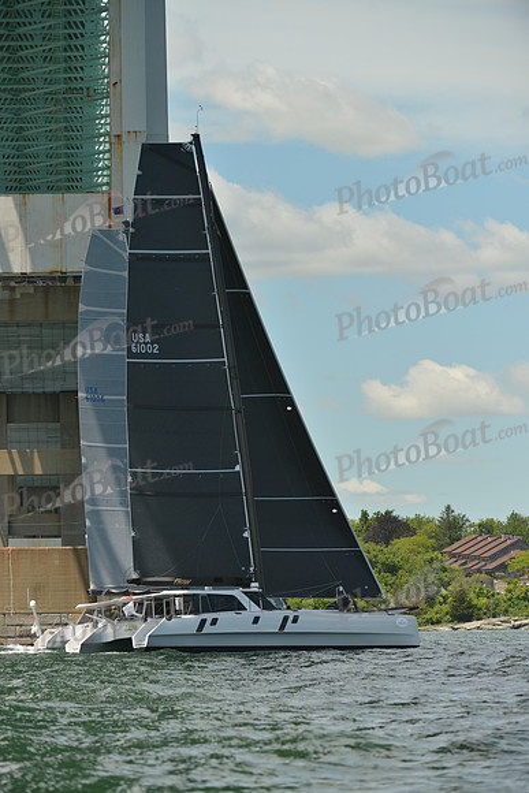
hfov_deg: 6.9
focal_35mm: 200
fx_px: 4405
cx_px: 264
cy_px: 396
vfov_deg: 10.3
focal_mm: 200
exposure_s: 1/1000
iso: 200
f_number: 5.6
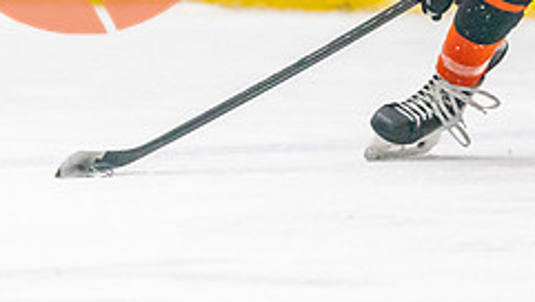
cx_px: 553
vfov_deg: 1.4
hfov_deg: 2.5
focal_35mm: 876
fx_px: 12437
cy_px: 64
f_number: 2.8
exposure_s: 1/1250
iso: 3200
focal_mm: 200
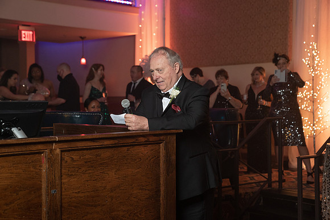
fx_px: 586
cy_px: 110
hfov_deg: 31.4
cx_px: 164
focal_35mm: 64
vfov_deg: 21.3
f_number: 4
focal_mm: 63
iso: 2000
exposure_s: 1/125
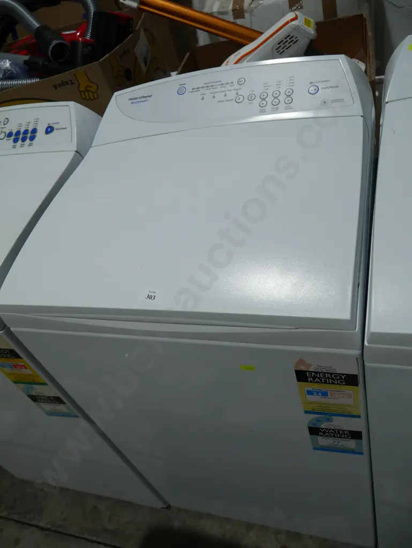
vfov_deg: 63.4
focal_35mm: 28
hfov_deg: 49.8
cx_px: 206
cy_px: 274
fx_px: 444
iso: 200
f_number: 4.5
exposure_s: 1/200
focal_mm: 14
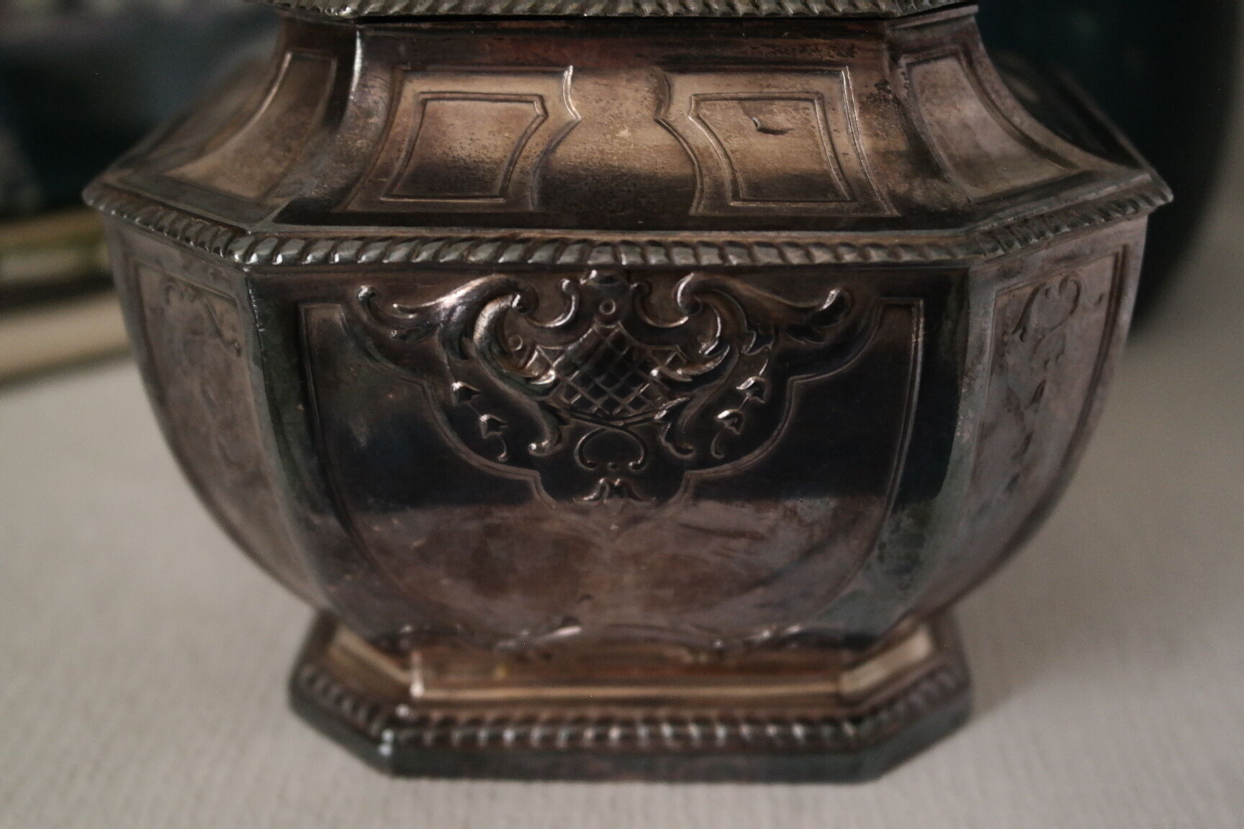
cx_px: 622
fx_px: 2004
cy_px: 414
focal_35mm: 58
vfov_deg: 23.4
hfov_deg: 34.5
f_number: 5.6
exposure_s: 1/30
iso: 1600
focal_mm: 38
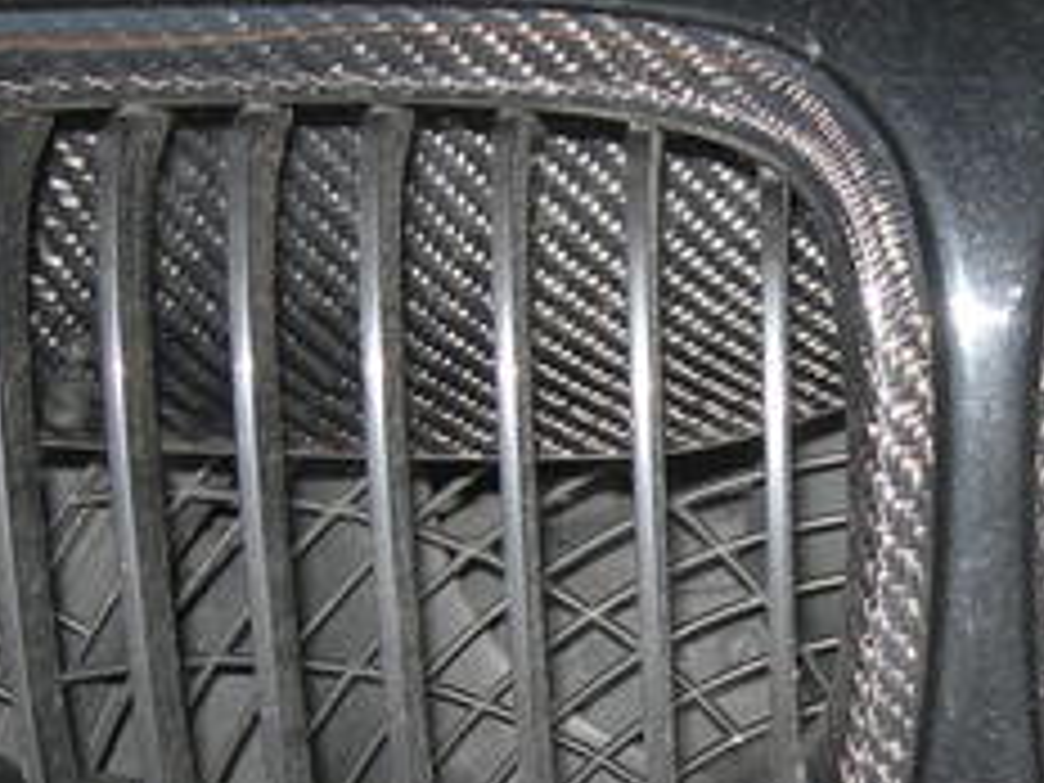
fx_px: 3167
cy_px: 670
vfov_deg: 14.0
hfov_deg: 18.4
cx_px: 954
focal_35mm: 105
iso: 50
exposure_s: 1/60.1
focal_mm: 7.8
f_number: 2.8
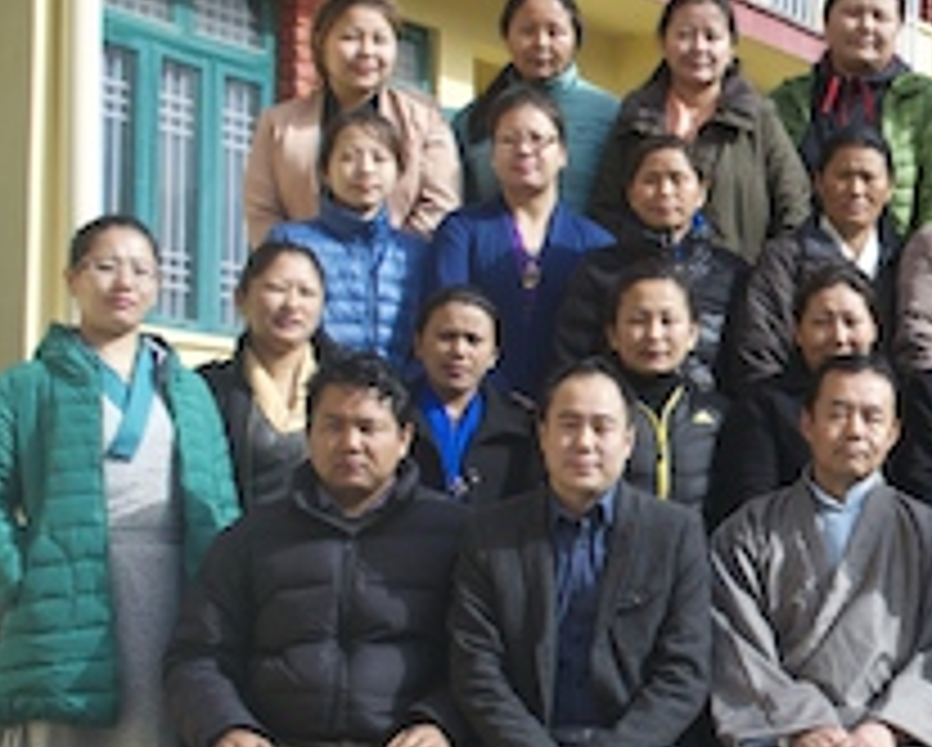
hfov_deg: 15.9
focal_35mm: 114
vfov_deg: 13.5
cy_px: 369
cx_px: 1225
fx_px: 3147
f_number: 6.3
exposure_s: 1/160
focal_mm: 28
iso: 100
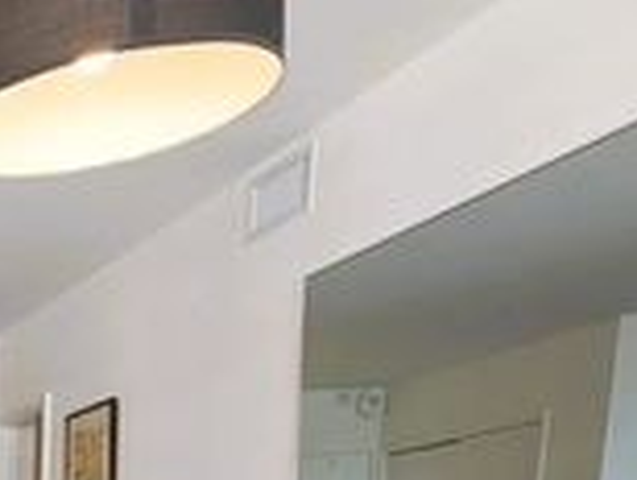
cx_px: -405
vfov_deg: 22.1
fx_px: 995
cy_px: 730
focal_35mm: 54
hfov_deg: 24.2
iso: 48
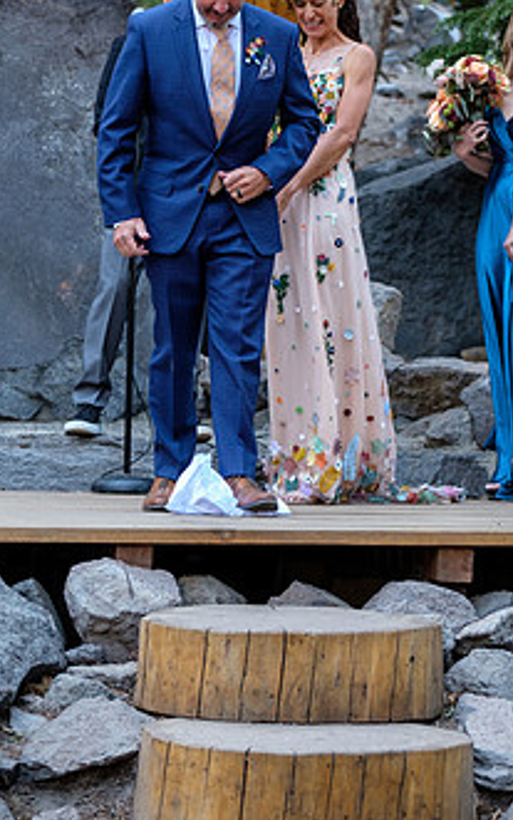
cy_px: 334
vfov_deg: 19.3
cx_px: 240
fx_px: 2415
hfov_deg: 12.1
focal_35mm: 108
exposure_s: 1/90
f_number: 3.2
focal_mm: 52
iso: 640
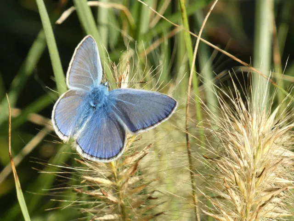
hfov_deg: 3.6
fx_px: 4663
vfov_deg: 2.7
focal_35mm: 549
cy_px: 110
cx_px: 147
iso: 125
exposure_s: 1/100
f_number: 5.6
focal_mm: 98.3
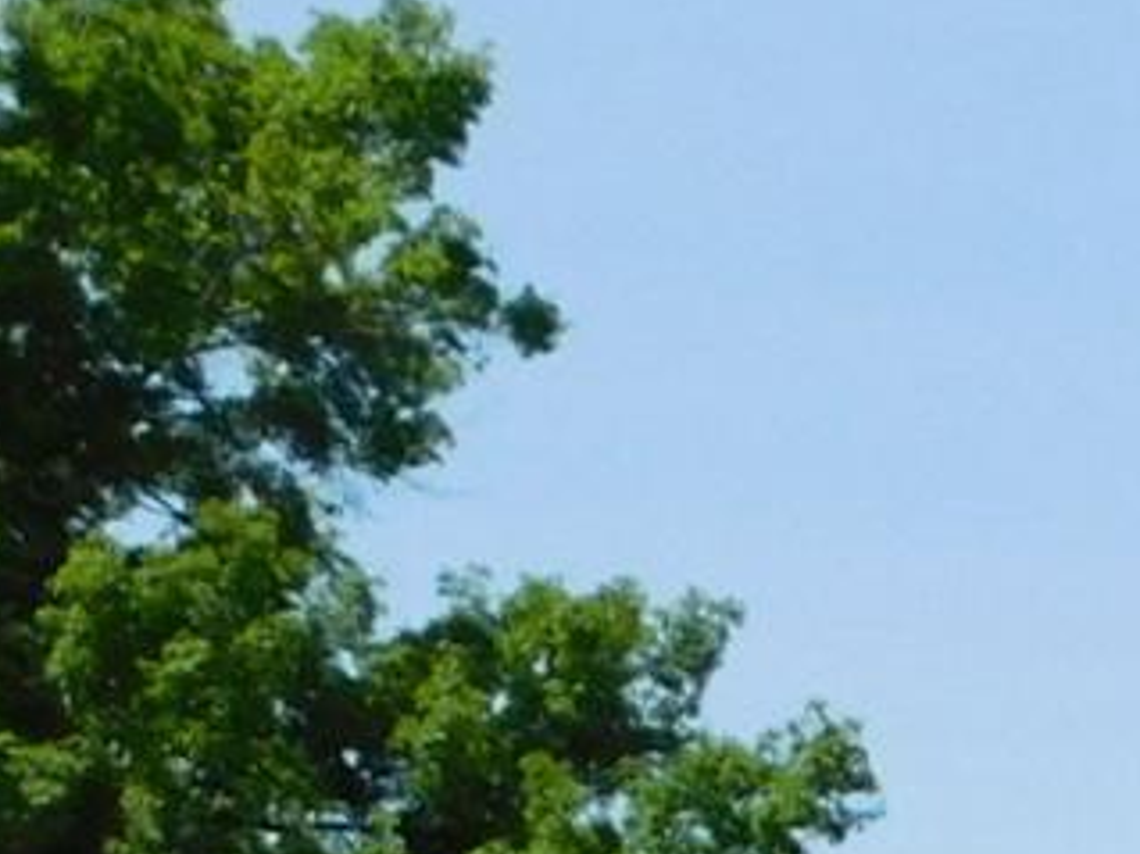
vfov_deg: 6.2
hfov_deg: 7.6
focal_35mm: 231
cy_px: 1872
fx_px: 7605
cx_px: 3288
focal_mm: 6.3
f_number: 3.5
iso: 125
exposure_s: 1/1000
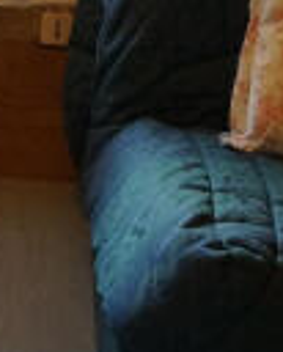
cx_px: -135
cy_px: -73
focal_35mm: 115
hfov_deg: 12.8
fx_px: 1200
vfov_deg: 16.0
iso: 1600
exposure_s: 1/160
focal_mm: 22
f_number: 4
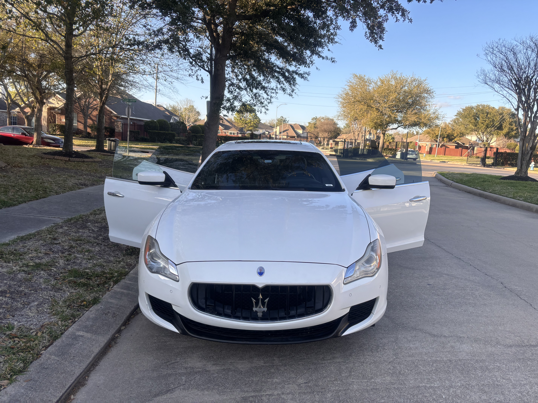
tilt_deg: -6.1
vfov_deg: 53.1
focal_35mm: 26
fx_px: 404
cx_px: 269
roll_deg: -5.6
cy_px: 202
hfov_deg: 67.3
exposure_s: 1/903
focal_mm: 5.96
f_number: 1.6
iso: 50
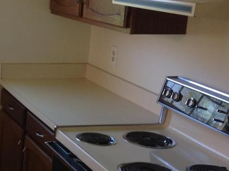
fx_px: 575
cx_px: -23
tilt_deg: -12.2
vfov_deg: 16.9
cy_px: 92
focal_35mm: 87
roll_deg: -2.6
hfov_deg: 21.4
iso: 64
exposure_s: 1/40
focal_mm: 4.28
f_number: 2.4
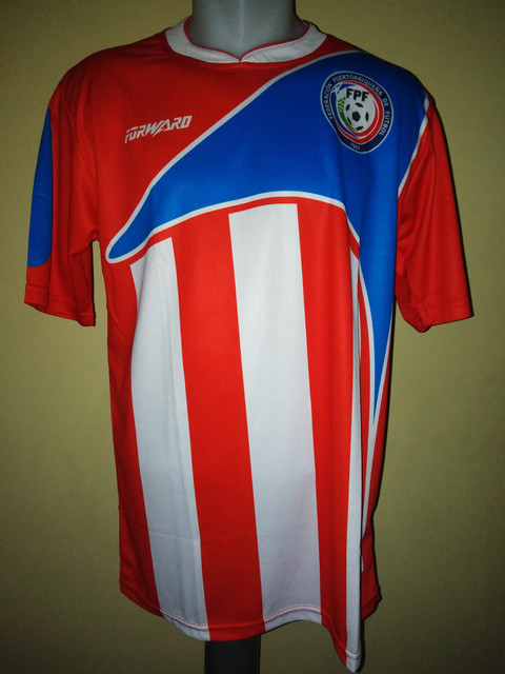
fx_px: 506
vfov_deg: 67.3
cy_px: 337
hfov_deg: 53.1
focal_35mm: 26
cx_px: 252
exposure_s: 1/25
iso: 389
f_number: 2.2
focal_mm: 3.46
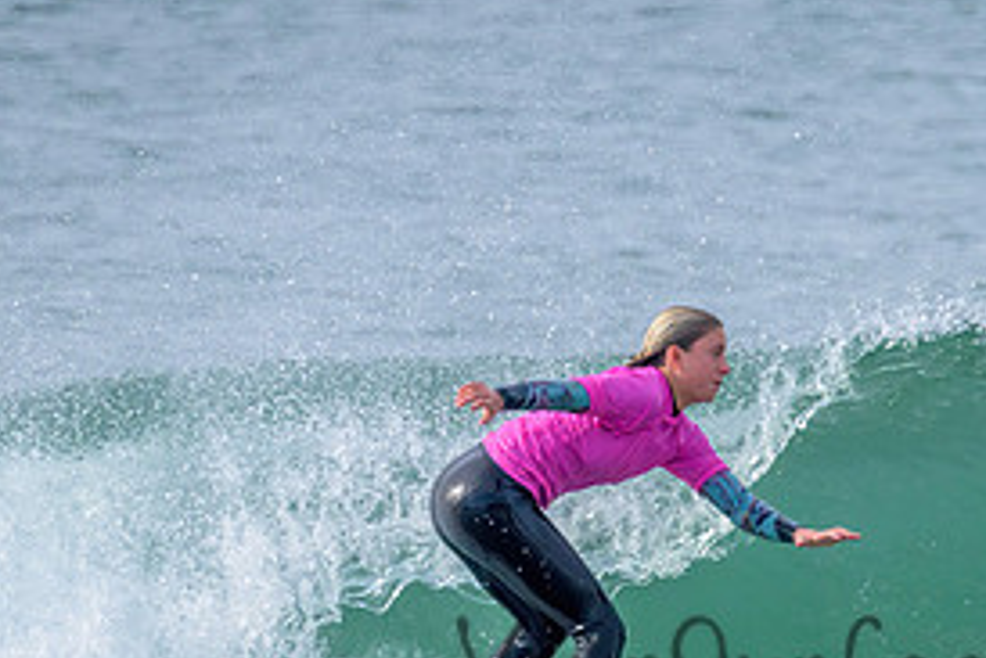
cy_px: 499
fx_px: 55928
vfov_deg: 0.7
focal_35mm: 2041
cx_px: 842
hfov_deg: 1.0
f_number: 11
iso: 800
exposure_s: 1/800
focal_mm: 800
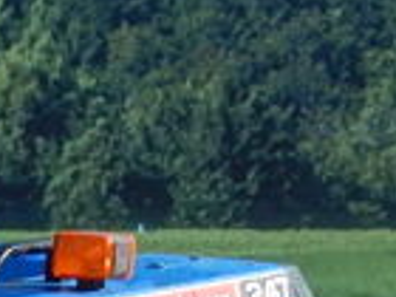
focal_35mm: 387
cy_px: 716
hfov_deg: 4.9
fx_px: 4427
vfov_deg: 3.8
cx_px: -752
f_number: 3.8
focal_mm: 9.7
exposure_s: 1/640
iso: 125
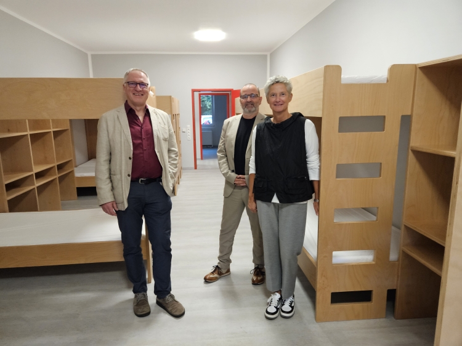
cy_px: 173
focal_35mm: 23
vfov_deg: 58.9
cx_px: 231
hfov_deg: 73.9
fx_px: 307
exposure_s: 1/100
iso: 640
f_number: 1.8
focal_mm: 5.4
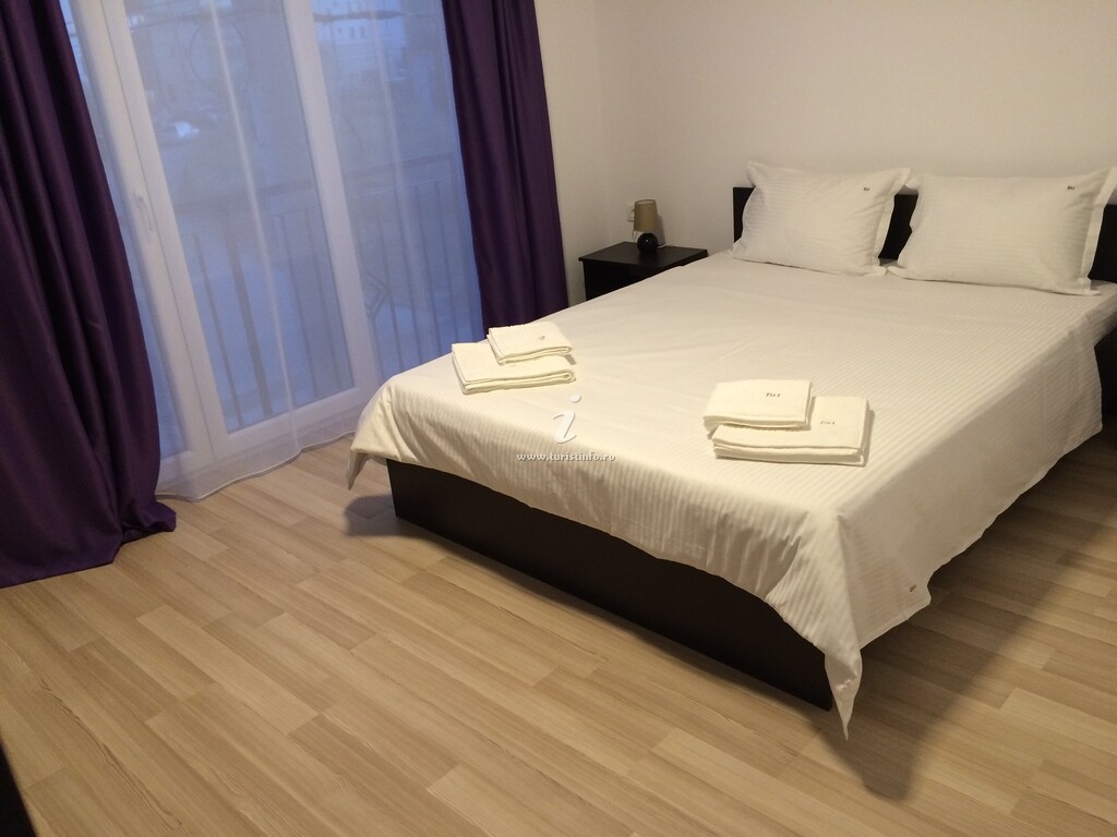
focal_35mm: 29
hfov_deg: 61.7
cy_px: 418
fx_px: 936
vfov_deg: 48.2
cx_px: 558
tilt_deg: -23.5
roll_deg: +5.2
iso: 125
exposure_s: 1/30
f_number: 2.2
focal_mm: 4.15
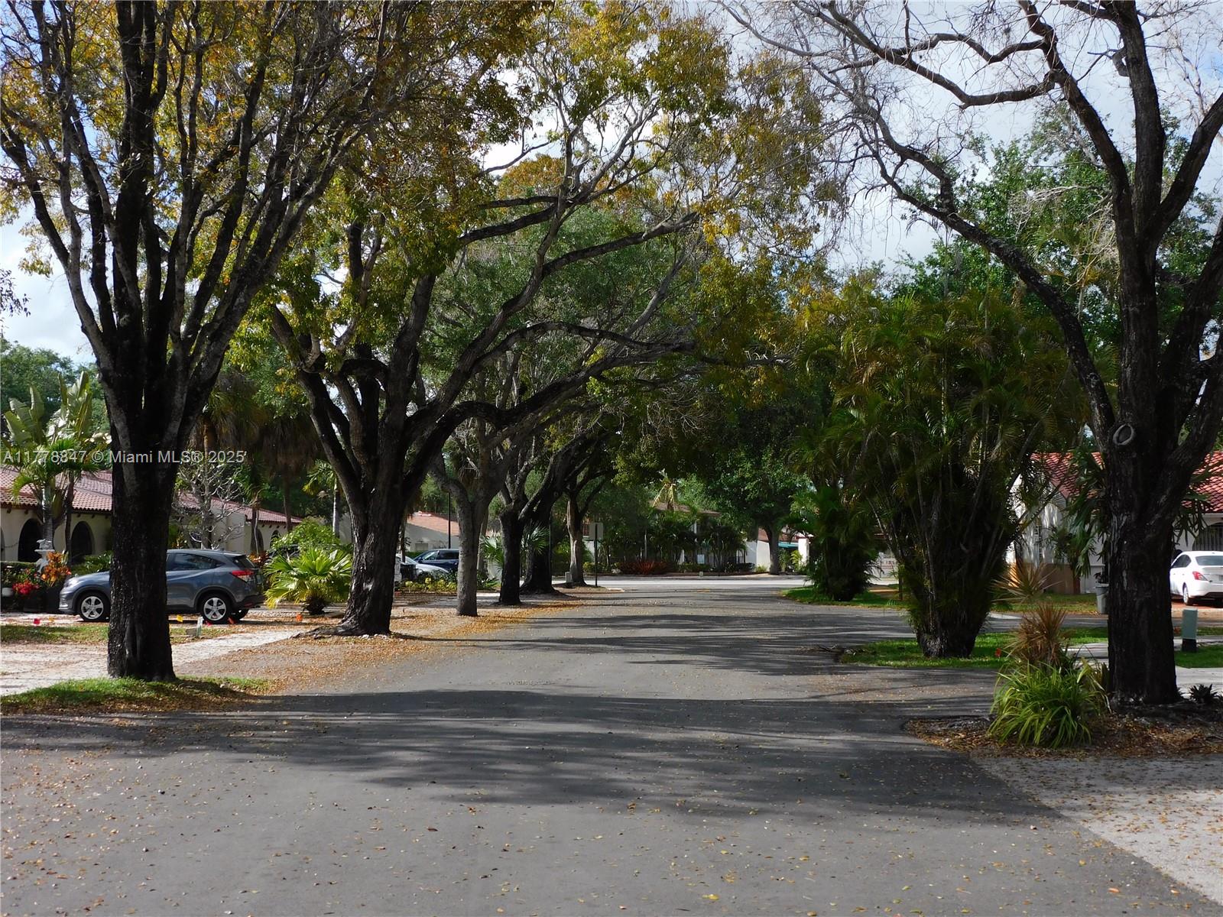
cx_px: 612
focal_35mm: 50
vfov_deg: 29.1
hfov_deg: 38.2
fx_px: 1767
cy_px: 458
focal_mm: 9
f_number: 4
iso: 125
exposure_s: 1/800
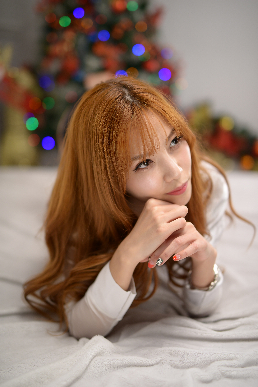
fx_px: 537
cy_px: 194
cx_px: 129
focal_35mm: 50
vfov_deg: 39.6
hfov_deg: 27.0
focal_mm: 50
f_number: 1.4
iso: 100
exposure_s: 1/160
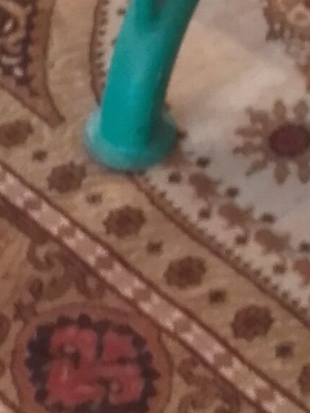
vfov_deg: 13.7
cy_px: -101
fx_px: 1659
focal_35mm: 139
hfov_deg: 10.6
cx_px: 279
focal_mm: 3.3
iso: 240
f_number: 2.2
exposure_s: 1/8
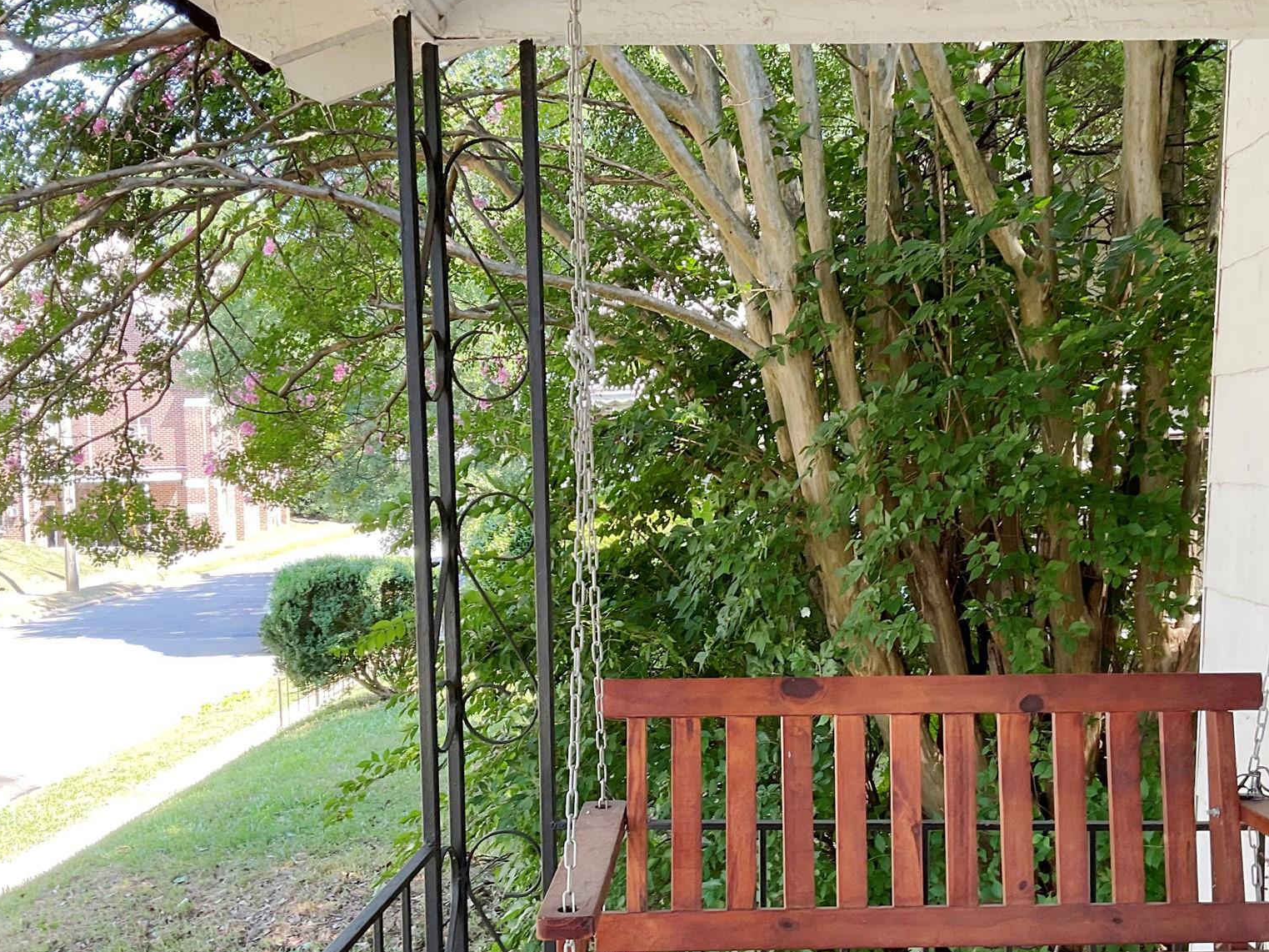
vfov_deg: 36.7
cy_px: 564
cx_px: 763
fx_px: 1430
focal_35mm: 39
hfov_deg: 47.6
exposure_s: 1/120
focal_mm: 3
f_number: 1.8
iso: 32
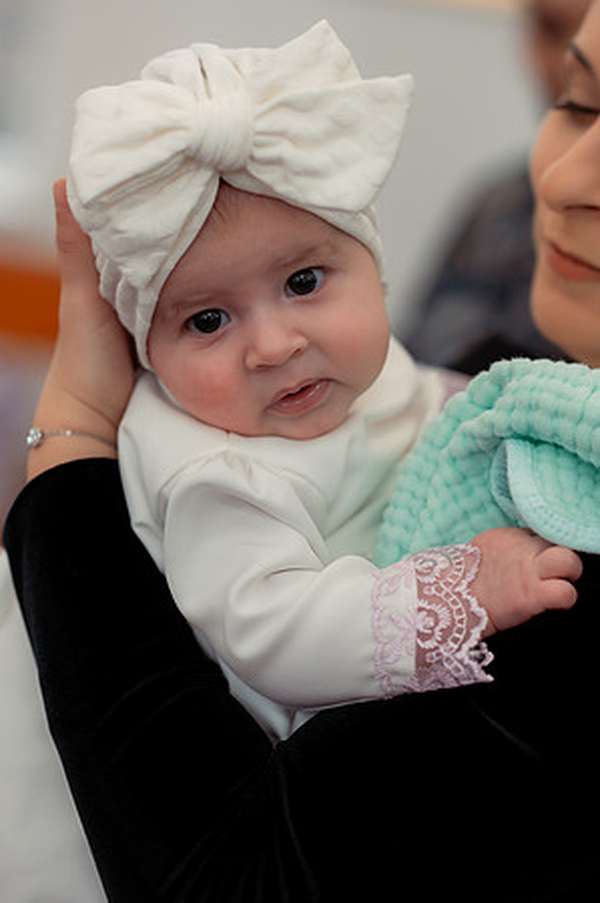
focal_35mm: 85
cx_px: 300
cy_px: 452
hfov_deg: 16.0
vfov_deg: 23.9
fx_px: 2130
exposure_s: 1/250
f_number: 2.8
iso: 1600
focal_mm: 85
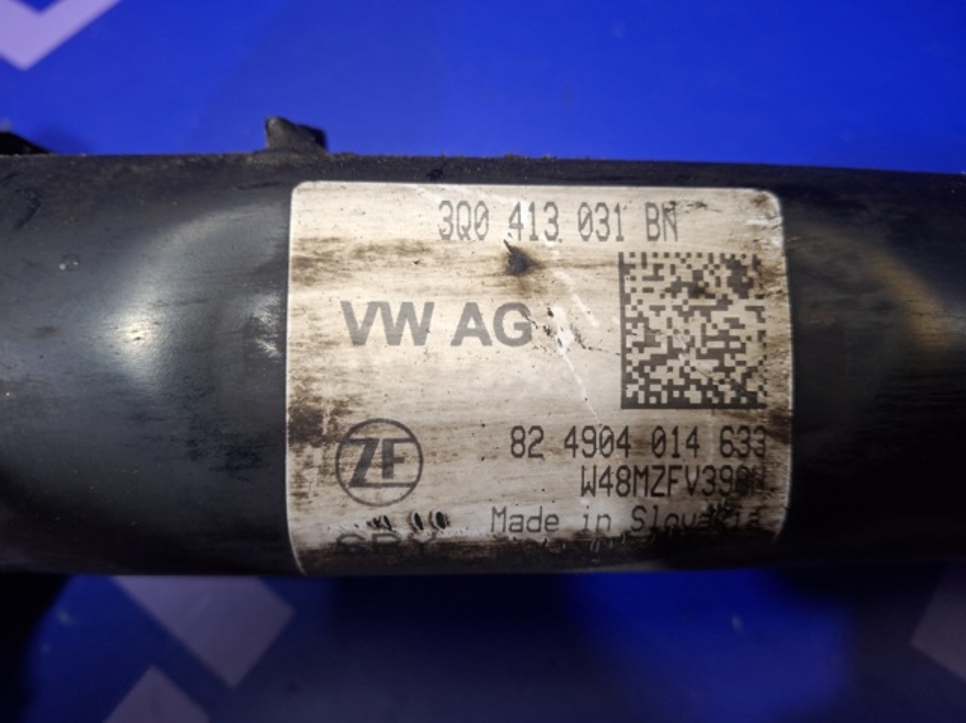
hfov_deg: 69.4
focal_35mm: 25
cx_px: 483
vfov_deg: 54.8
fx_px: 697
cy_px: 362
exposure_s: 1/50
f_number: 1.8
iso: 250
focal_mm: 4.69
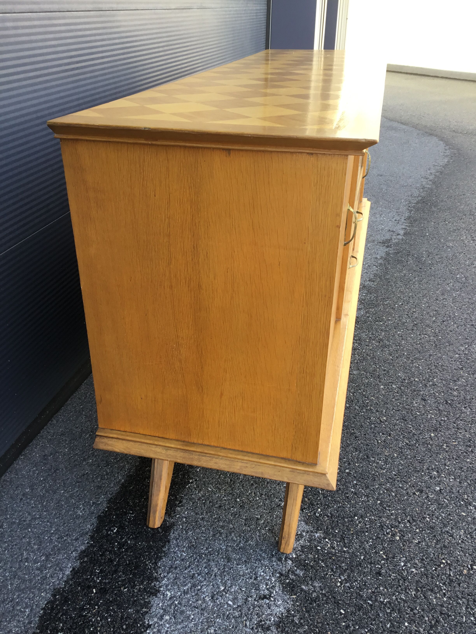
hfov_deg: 45.4
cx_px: 238
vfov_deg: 58.4
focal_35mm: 31
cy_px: 317
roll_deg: -0.6
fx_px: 568
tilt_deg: -28.0
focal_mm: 3.3
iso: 25
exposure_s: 1/100
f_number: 2.4
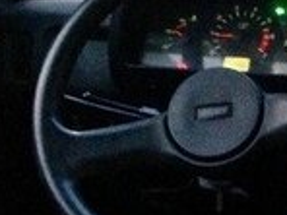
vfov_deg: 10.1
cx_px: 491
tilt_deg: -15.3
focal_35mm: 147
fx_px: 1219
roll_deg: -4.1
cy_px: 92
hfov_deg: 12.4
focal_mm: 4.12
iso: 500
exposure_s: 1/15
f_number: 2.4
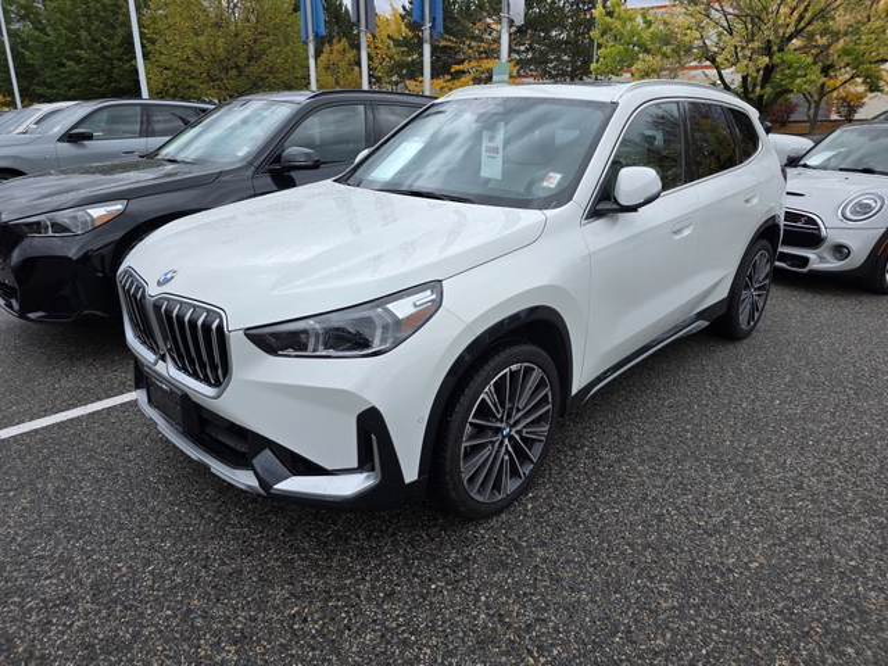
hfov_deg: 73.9
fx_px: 590
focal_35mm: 23
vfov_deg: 58.9
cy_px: 333
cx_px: 444
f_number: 1.7
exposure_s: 1/1354
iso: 80
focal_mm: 6.3
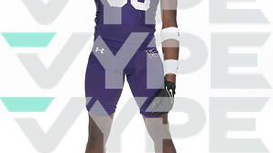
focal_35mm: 76
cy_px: 61
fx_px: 550
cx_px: 136
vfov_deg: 15.8
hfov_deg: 27.9
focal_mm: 48
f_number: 7.1
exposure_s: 1/320
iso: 800
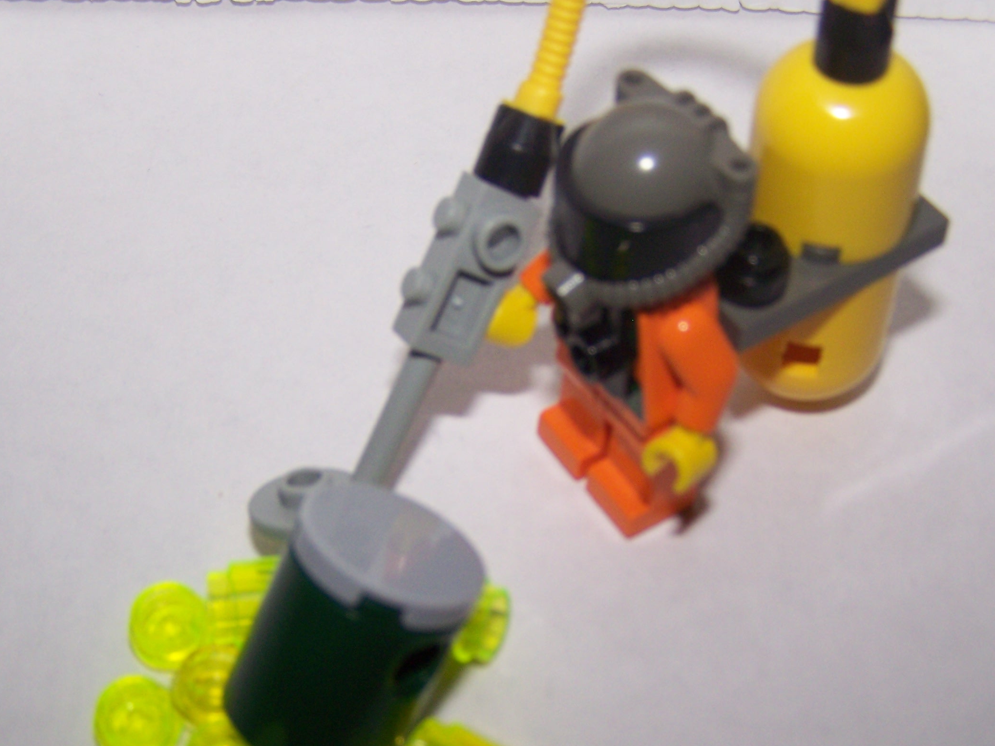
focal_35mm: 56
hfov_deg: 34.4
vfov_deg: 25.9
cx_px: 483
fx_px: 1609
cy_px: 531
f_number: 2.8
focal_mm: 6.3
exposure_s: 1/60
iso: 80
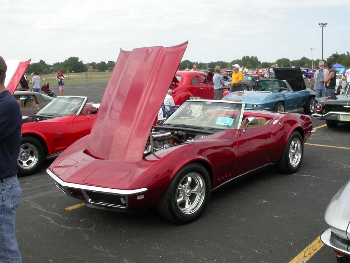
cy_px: 132
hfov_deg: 49.0
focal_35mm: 38
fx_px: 384
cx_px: 175
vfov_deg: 37.7
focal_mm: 7.85
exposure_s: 1/245
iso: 100
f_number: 6.7
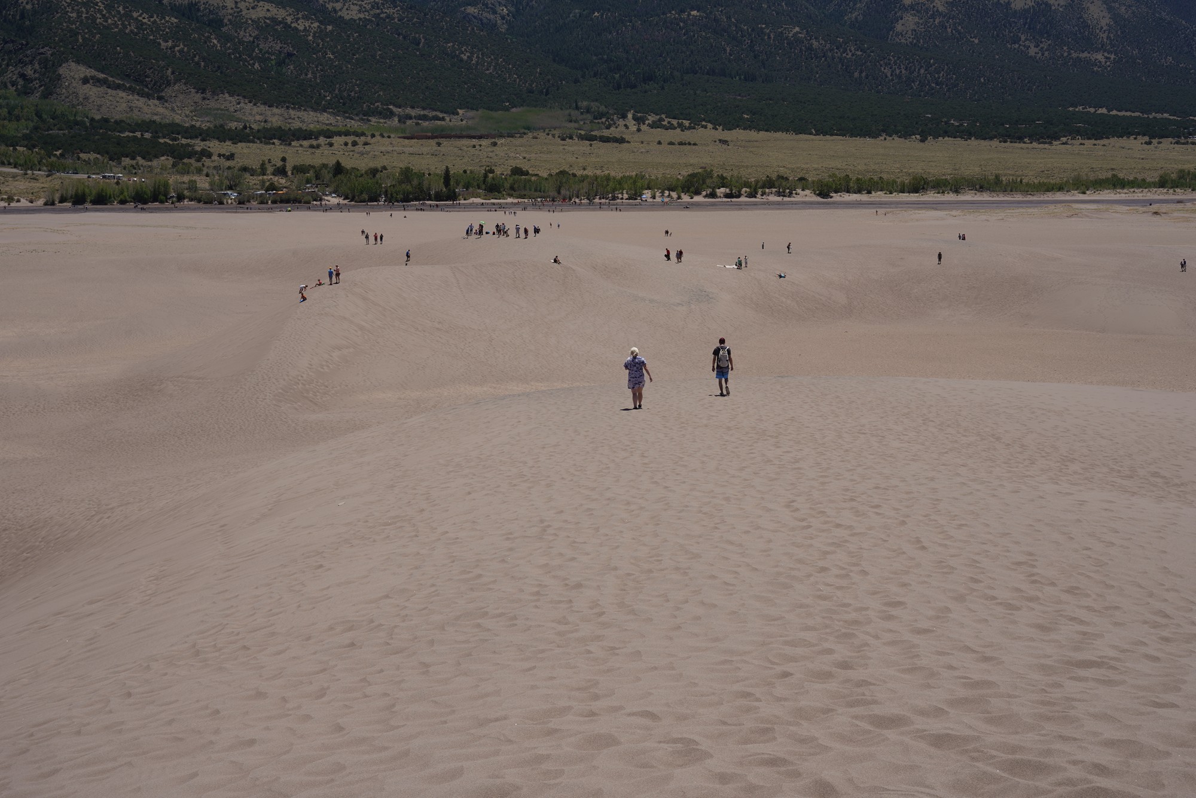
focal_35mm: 49
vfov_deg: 27.5
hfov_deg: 40.3
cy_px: 399
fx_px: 1628
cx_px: 598
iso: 80
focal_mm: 49
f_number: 14
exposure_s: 1/160
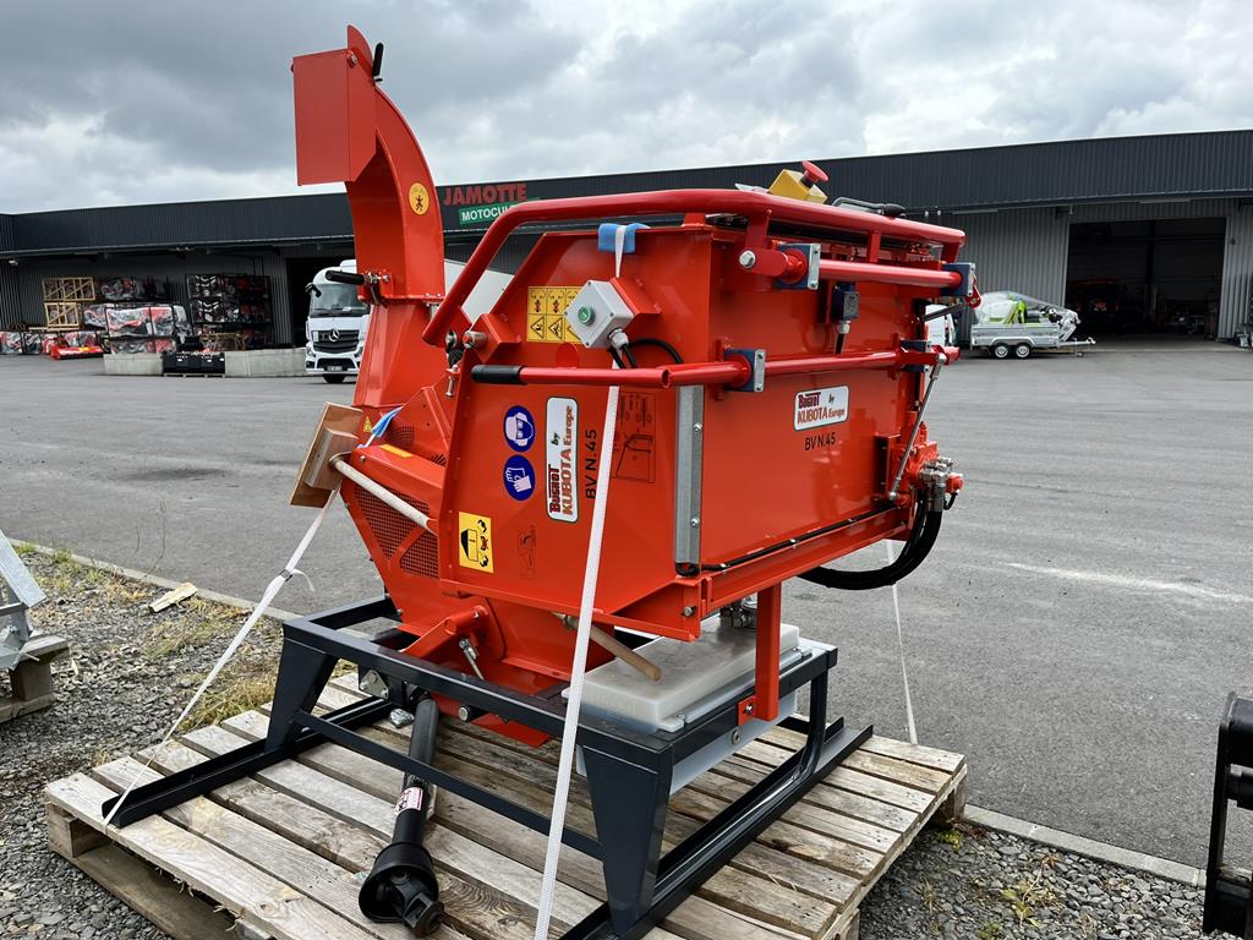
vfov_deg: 53.1
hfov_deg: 67.3
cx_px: 626
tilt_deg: -7.3
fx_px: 941
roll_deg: +1.5
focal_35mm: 26
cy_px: 470
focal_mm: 5.1
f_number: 1.6
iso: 50
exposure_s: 1/1339
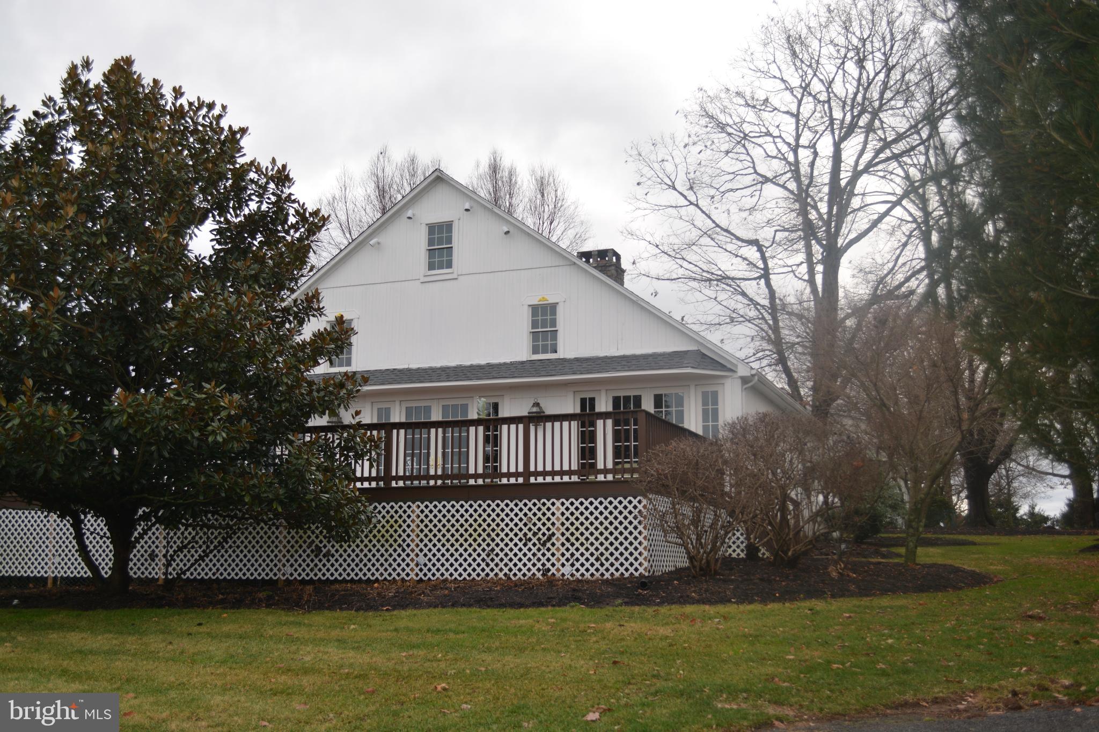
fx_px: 1190
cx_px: 550
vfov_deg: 34.2
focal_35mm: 39
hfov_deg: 49.6
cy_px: 366
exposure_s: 1/200
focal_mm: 26
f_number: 5
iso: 100
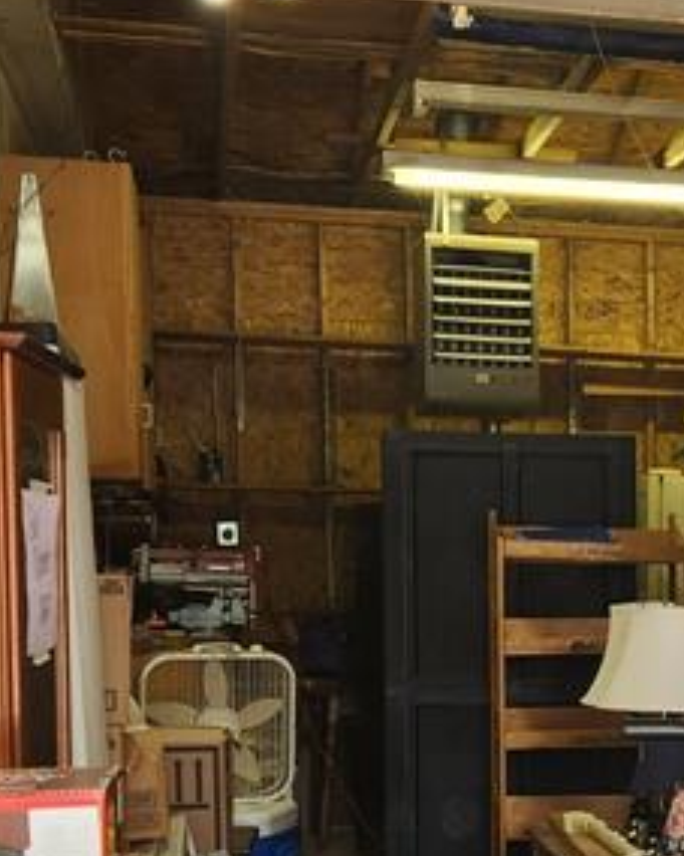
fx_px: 2051
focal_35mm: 81
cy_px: 729
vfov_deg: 23.1
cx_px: 805
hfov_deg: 18.1
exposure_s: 1/120
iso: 32
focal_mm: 5.4
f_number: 1.8
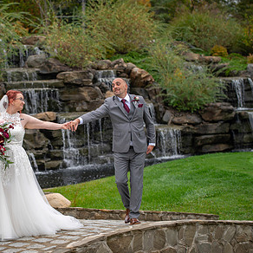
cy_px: 135
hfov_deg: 14.7
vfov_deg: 14.8
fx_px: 976
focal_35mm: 118
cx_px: 65
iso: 80
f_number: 2.8
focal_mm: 70
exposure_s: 1/125
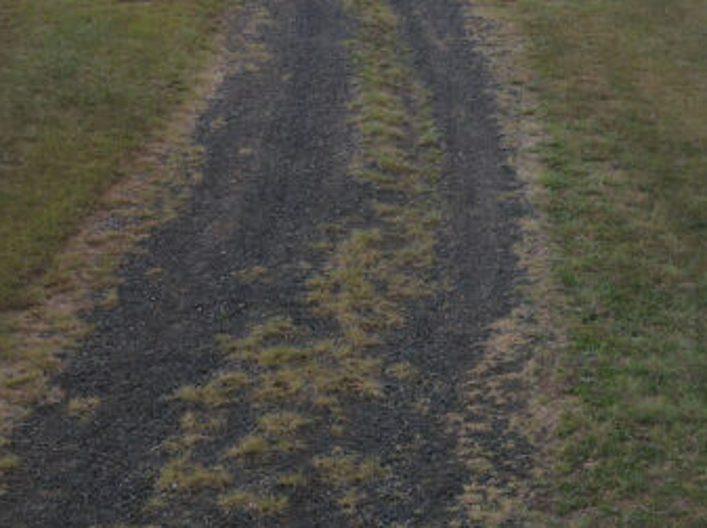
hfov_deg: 25.3
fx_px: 1489
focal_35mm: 73
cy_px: -50
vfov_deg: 19.3
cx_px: 715
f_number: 2.8
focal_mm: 4.5
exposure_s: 1/15
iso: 100
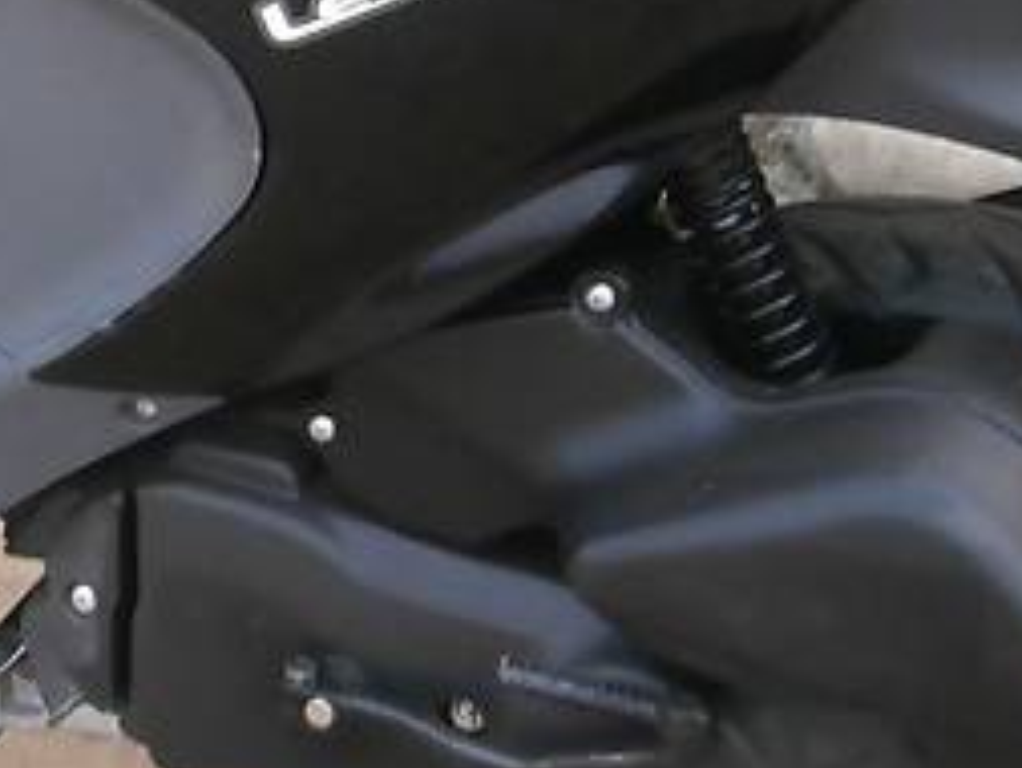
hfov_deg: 19.5
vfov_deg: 14.7
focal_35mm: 98
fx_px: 2895
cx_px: 40
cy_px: -109
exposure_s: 1/30
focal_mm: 5.5
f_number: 2.9
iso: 160
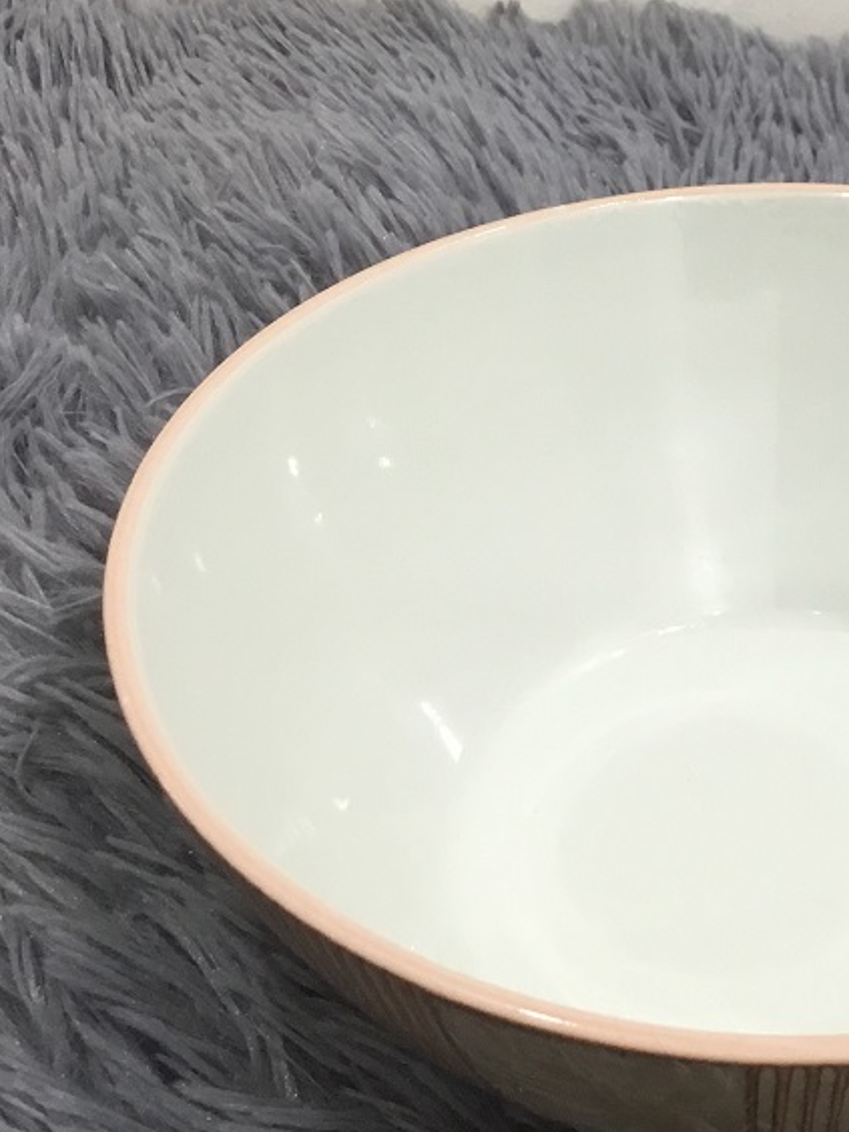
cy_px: 444
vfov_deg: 29.3
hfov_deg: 21.7
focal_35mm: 66
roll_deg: -0.1
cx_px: 769
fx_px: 2158
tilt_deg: -37.4
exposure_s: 1/33
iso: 100
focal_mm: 3.3
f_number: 2.4
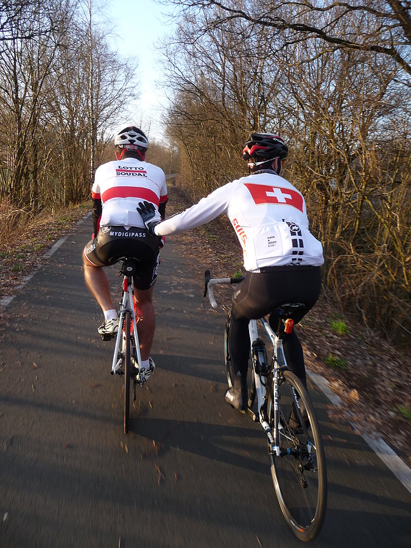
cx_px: 206
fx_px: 443
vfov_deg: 63.4
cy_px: 274
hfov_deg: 49.7
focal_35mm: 28
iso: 100
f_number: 3.3
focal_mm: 4.7
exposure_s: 1/160
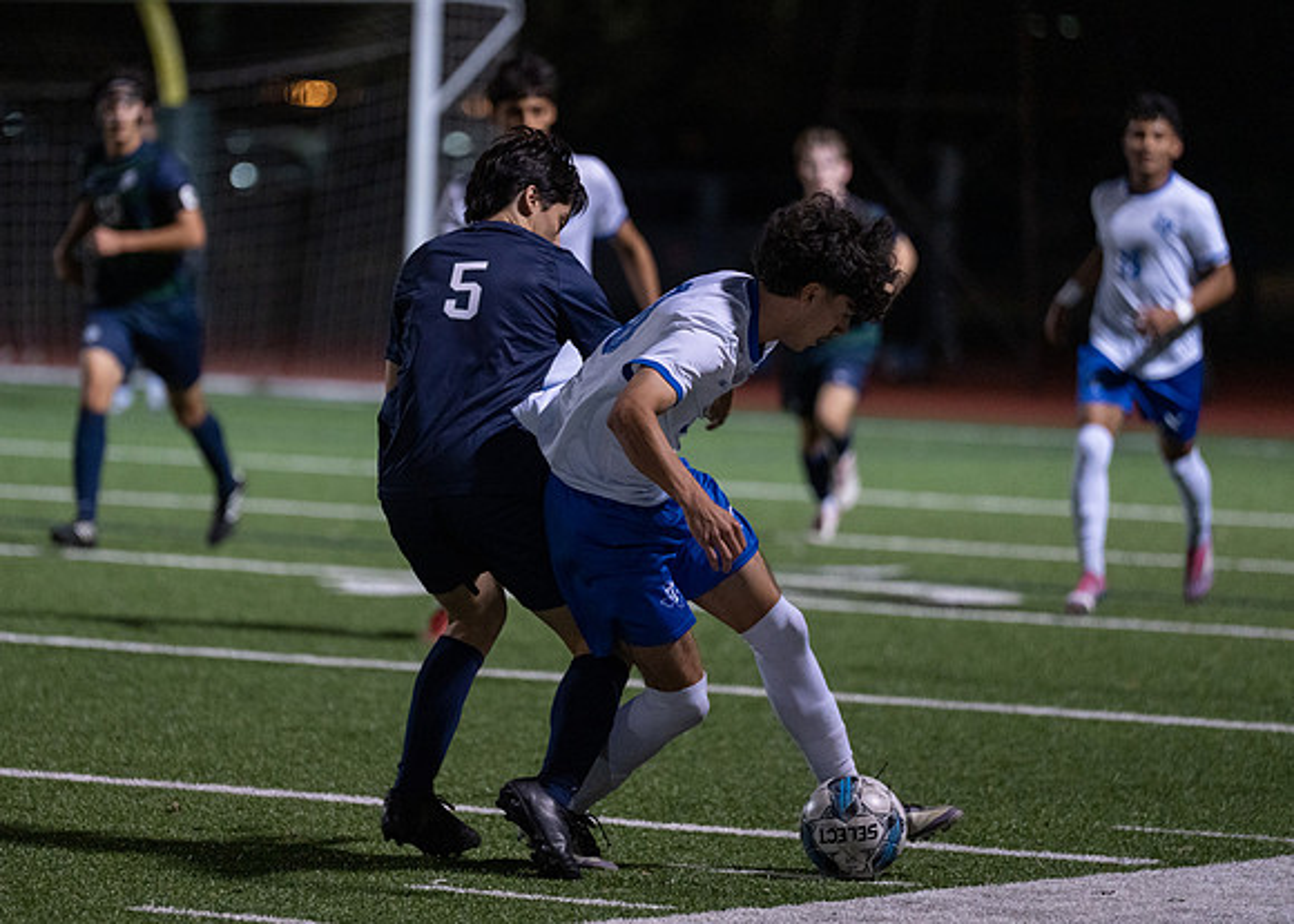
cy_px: 432
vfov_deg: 6.1
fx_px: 8659
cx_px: 503
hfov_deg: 8.5
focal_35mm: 236
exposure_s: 1/1250
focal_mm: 191
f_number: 2.8
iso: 2500
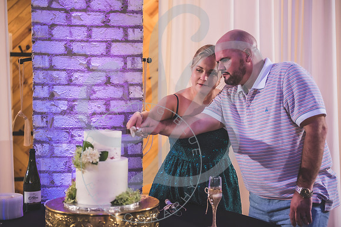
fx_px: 592
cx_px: 167
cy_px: 114
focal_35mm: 63
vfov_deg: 21.8
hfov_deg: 32.1
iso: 1000
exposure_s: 1/125
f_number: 2.8
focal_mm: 60
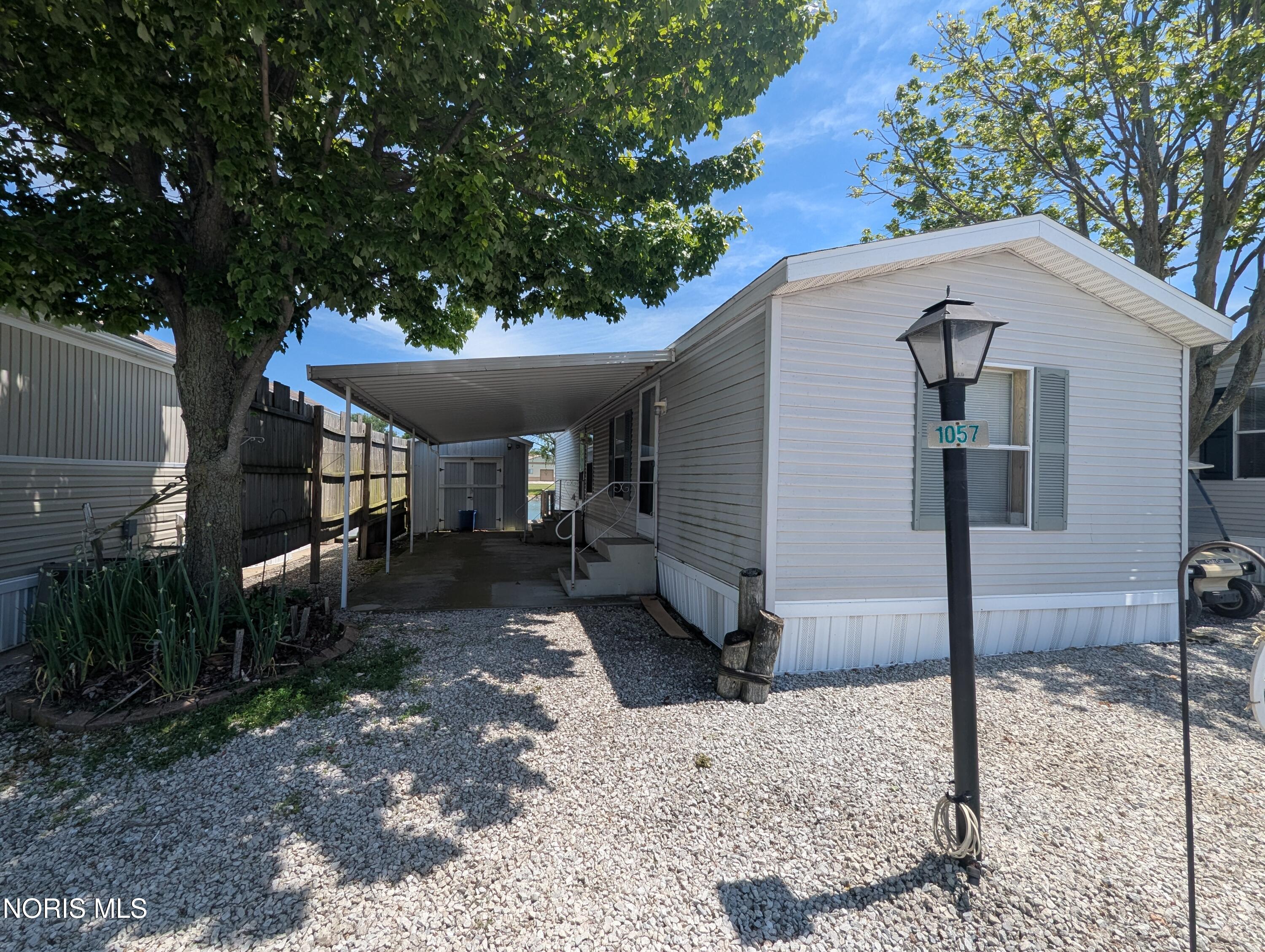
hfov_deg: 106.1
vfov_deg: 90.0
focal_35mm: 13
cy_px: 476
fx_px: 476
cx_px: 632
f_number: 2.2
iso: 43
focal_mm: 1.95
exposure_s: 1/1229
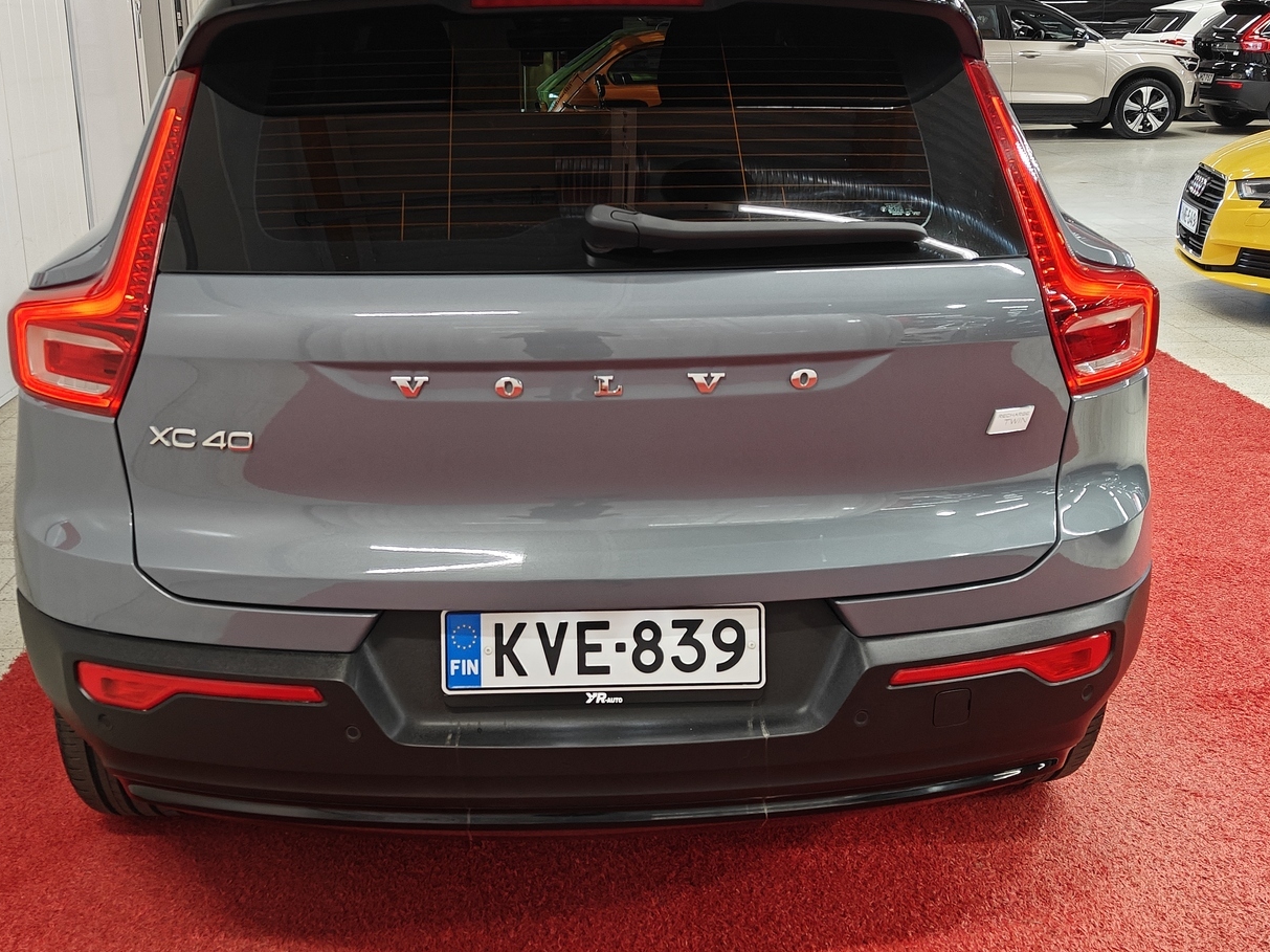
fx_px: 1394
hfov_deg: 48.9
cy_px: 425
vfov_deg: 37.7
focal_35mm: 38
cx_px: 579
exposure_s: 1/54
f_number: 1.8
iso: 80
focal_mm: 5.59
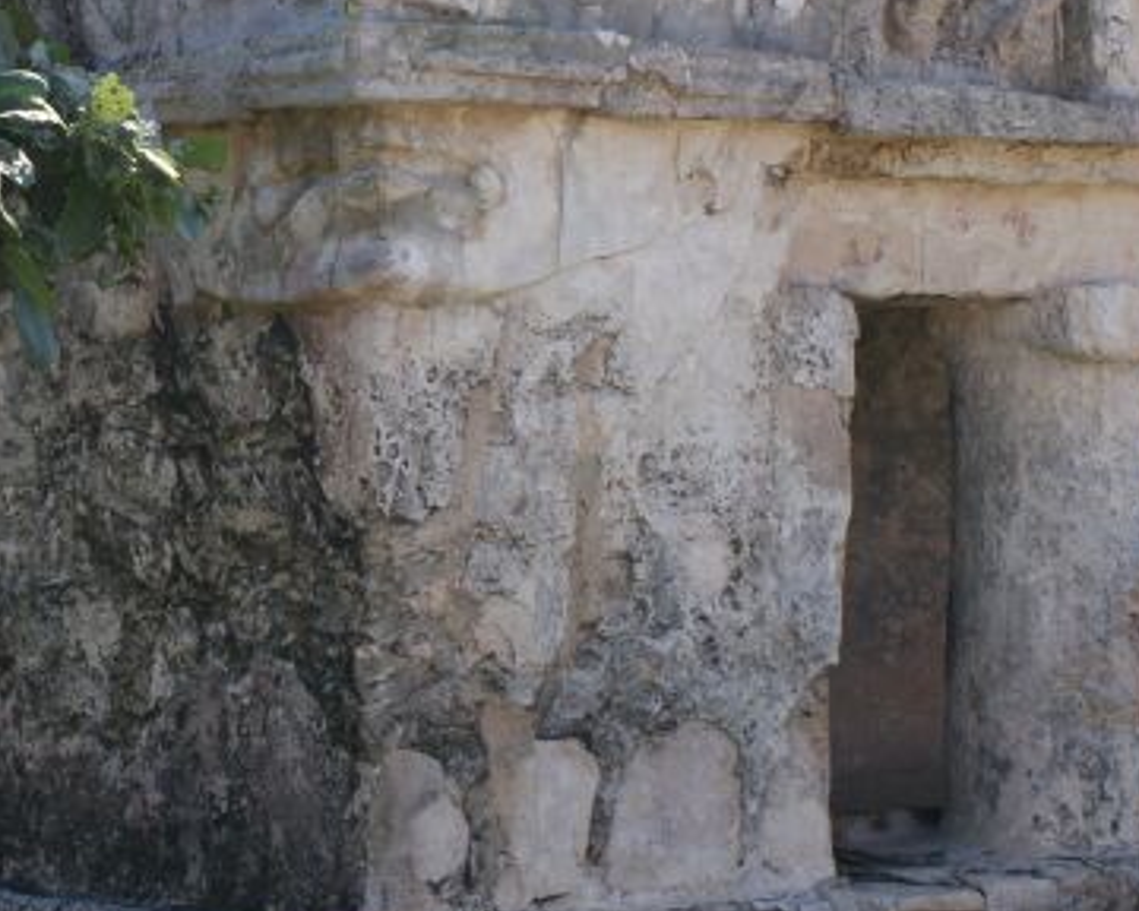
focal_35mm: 94
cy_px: 389
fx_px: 3169
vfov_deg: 16.4
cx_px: 308
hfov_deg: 20.2
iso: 100
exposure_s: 1/80
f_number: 11
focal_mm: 30
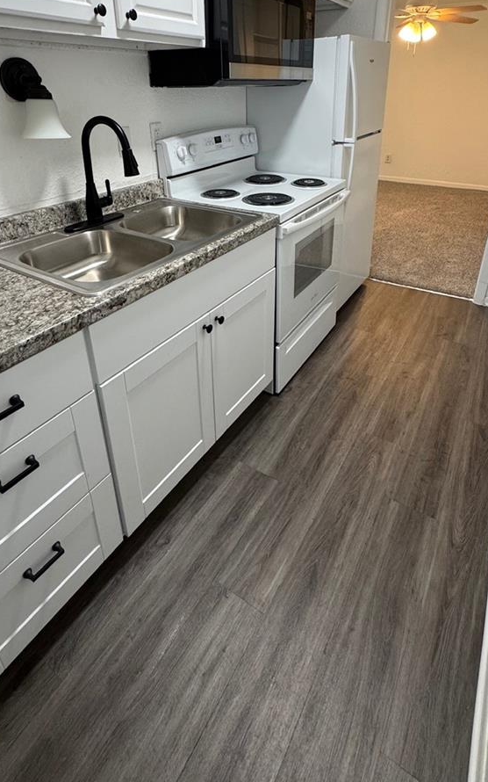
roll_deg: +0.2
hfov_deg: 59.6
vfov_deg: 82.8
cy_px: 276
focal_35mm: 20
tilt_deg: -24.0
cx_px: 243
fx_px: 426
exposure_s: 1/120
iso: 320
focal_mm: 2.22
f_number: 2.2
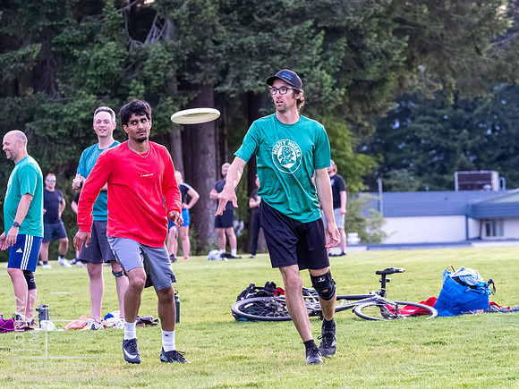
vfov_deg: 5.7
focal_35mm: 260
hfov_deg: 7.6
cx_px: 260
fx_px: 3898
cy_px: 194
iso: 5000
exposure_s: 1/1000
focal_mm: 130
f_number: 5.6
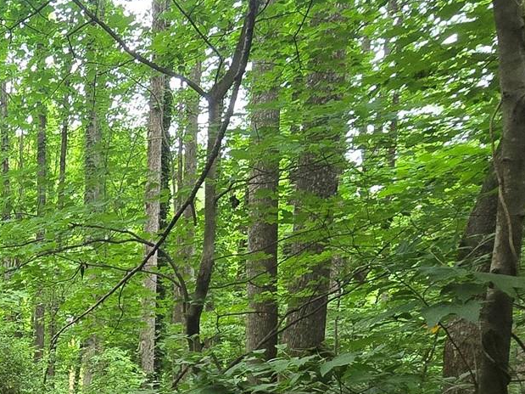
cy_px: 402
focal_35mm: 43
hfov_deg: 35.3
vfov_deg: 30.9
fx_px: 652
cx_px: -94
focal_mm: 2.2
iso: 320
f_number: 2.2
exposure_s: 1/60
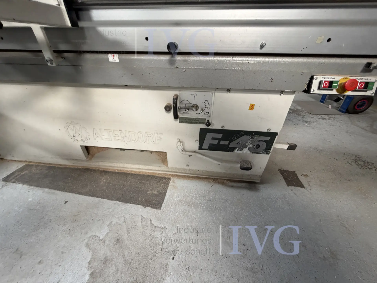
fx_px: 152
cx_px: 188
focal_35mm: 14
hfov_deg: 102.1
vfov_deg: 85.7
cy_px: 142
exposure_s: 1/121
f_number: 2.2
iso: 320
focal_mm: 2.22
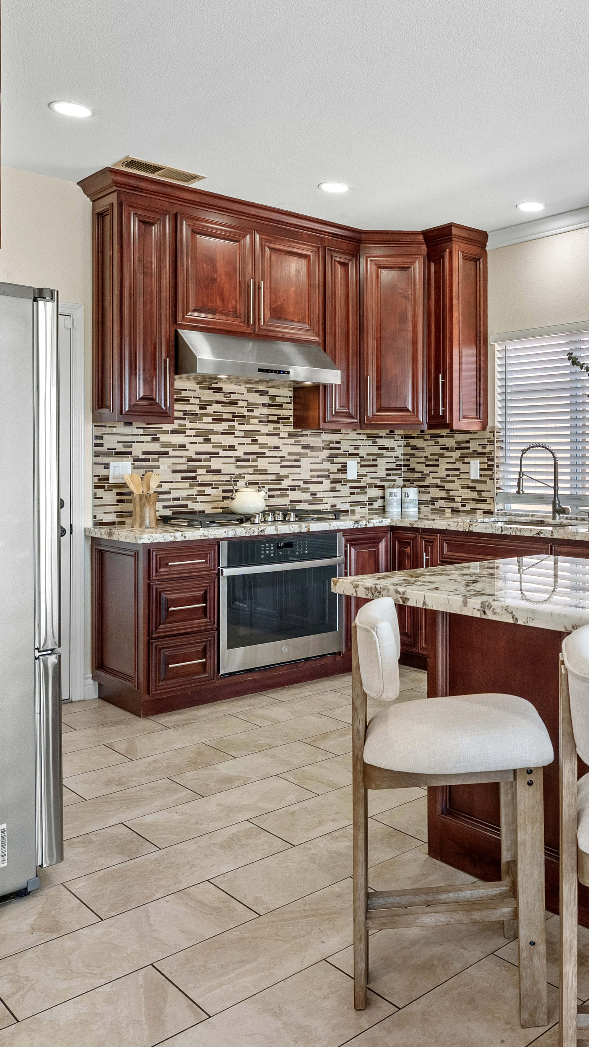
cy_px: 534
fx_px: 805
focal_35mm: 29
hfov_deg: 37.8
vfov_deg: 66.1
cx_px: 517
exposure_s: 1/45
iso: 800
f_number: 5.6
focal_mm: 14
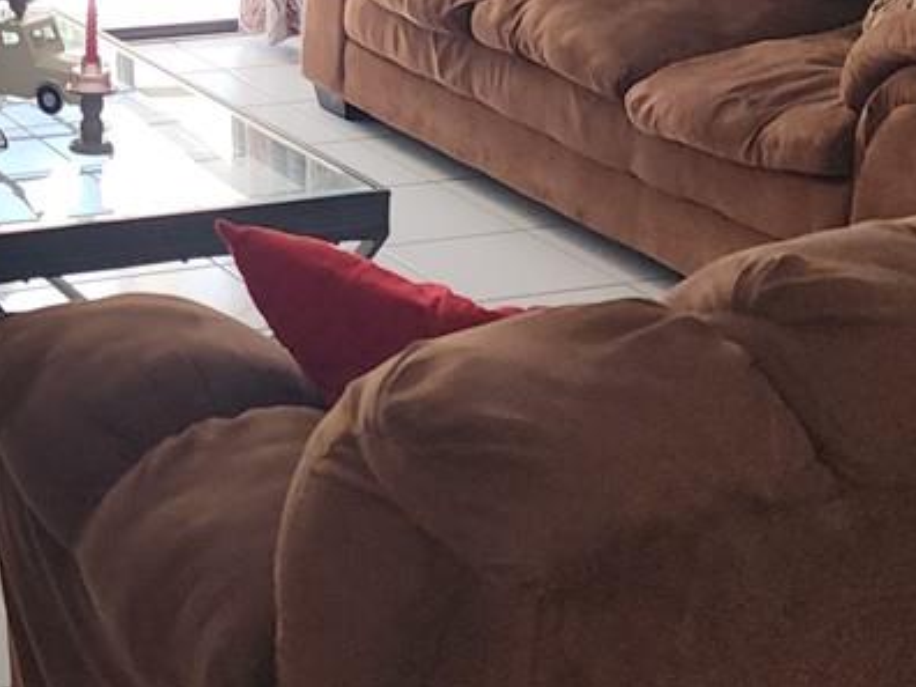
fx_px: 2461
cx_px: 65
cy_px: -173
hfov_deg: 20.6
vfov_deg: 15.2
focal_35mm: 93
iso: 80
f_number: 1.8
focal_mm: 6.4
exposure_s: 1/60
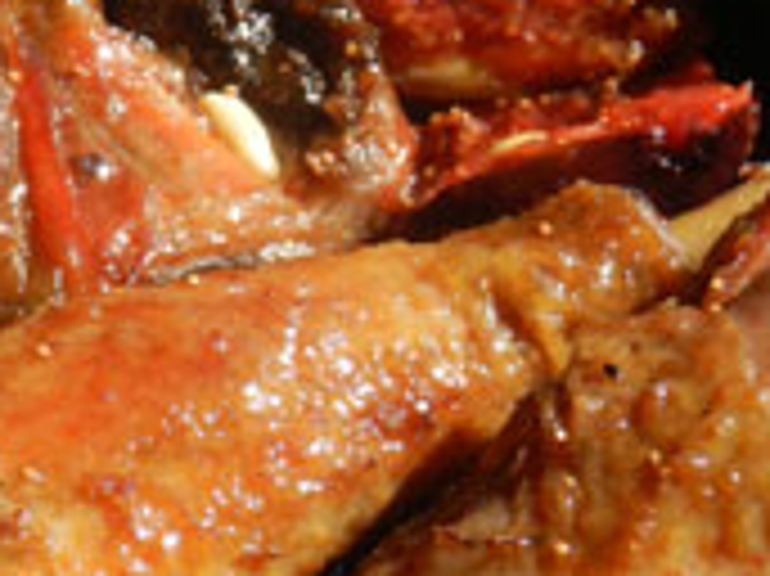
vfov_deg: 5.3
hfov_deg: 7.0
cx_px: 491
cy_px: 270
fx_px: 6268
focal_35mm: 282
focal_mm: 23.1
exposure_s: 1/400
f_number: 5.6
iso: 160
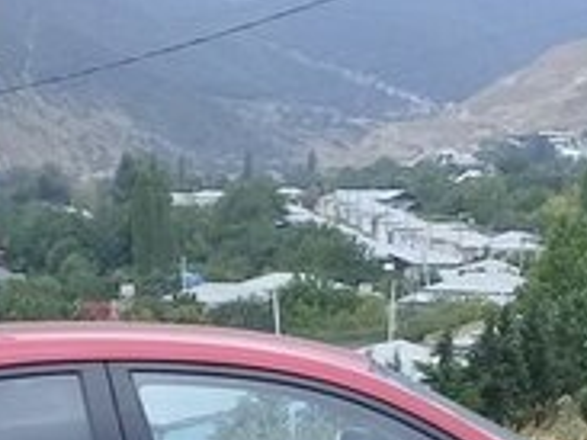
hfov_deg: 17.6
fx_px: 1898
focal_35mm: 112
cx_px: 305
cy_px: 609
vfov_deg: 12.7
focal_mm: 3.3
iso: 50
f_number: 2.2
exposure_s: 1/300
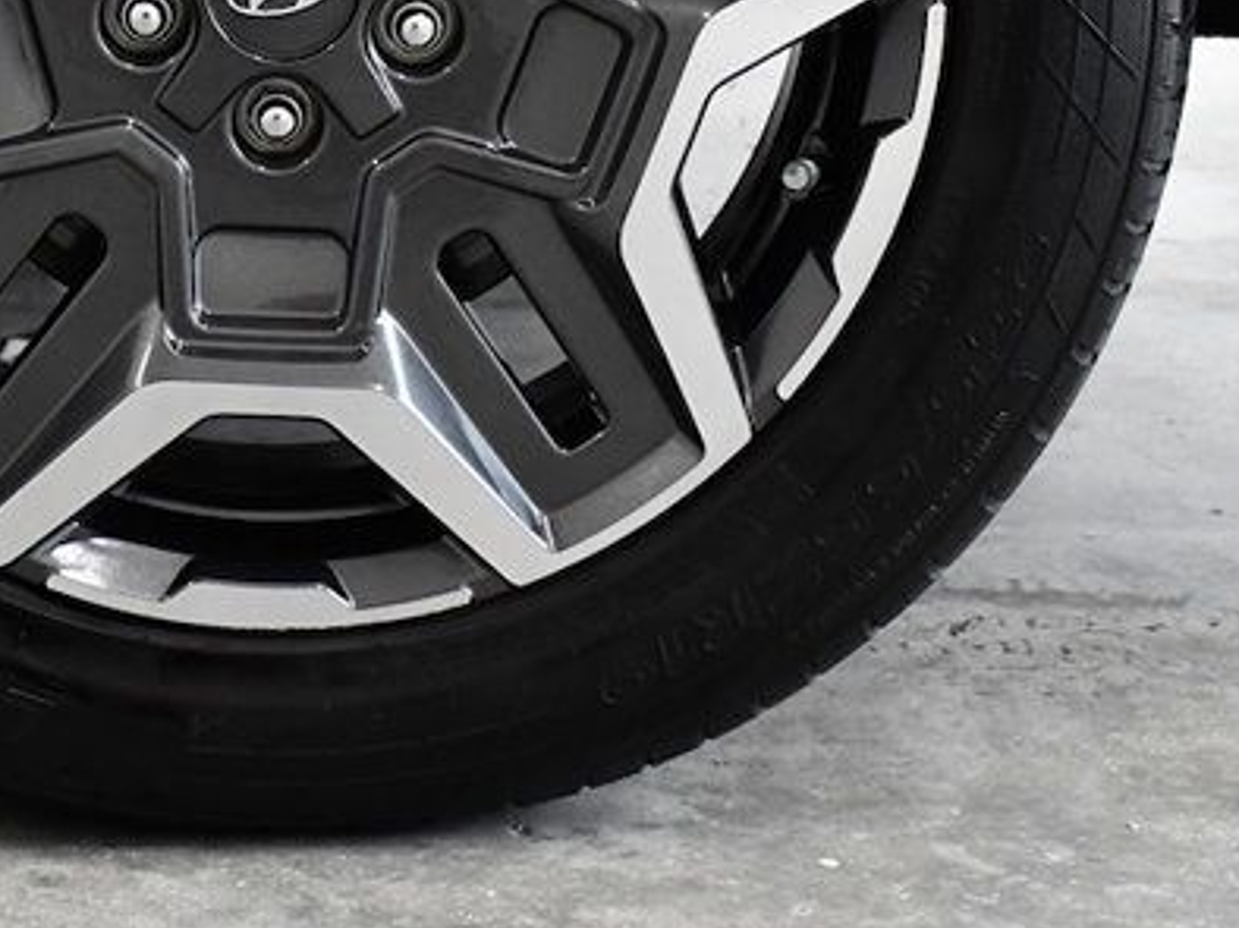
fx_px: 4293
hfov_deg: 16.3
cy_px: -52
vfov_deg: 12.2
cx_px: 270
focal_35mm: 120
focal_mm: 32
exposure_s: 1/1250
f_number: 4.5
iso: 2500
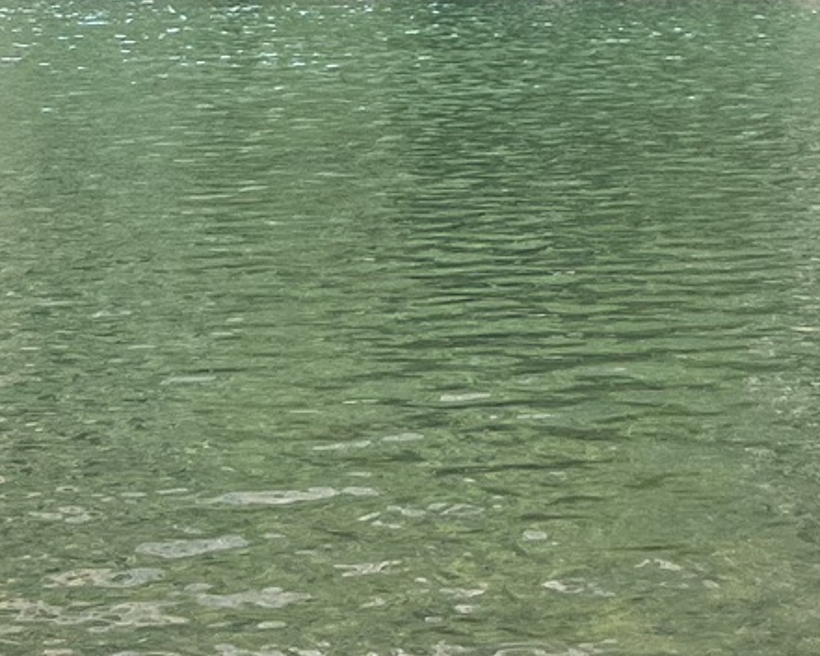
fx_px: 2792
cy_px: -496
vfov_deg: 12.4
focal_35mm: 115
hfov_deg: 16.5
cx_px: 692
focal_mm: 5.7
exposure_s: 1/670
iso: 50
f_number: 1.5
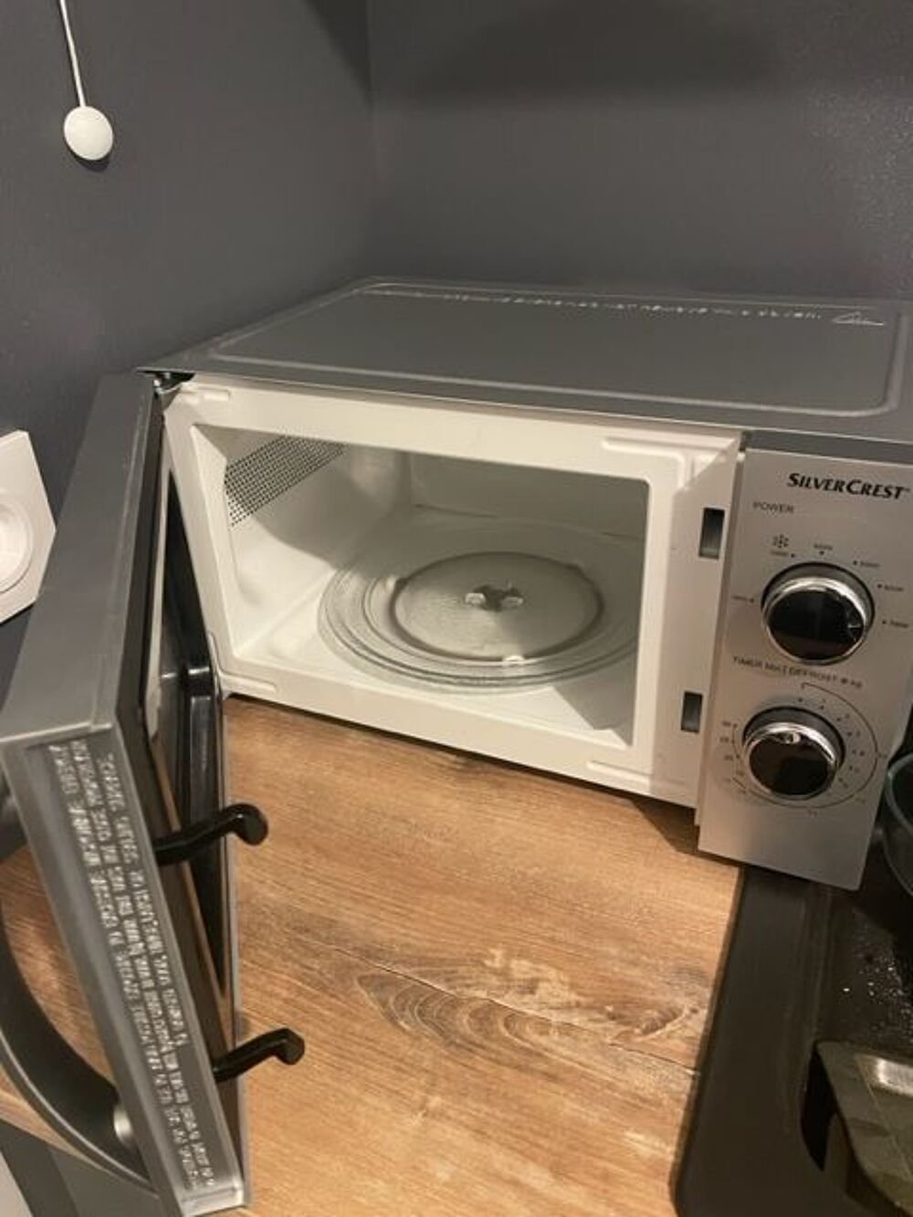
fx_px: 914
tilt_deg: -29.9
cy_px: 608
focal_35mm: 26
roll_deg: +2.5
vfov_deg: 67.3
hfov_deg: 53.1
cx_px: 456
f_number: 1.6
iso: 500
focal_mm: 4.2
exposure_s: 1/25
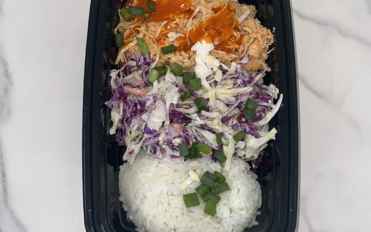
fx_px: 687
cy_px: 91
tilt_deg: -77.3
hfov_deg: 30.2
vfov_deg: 19.1
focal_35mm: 68
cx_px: 186
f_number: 1.78
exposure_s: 1/127
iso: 40
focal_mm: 6.86
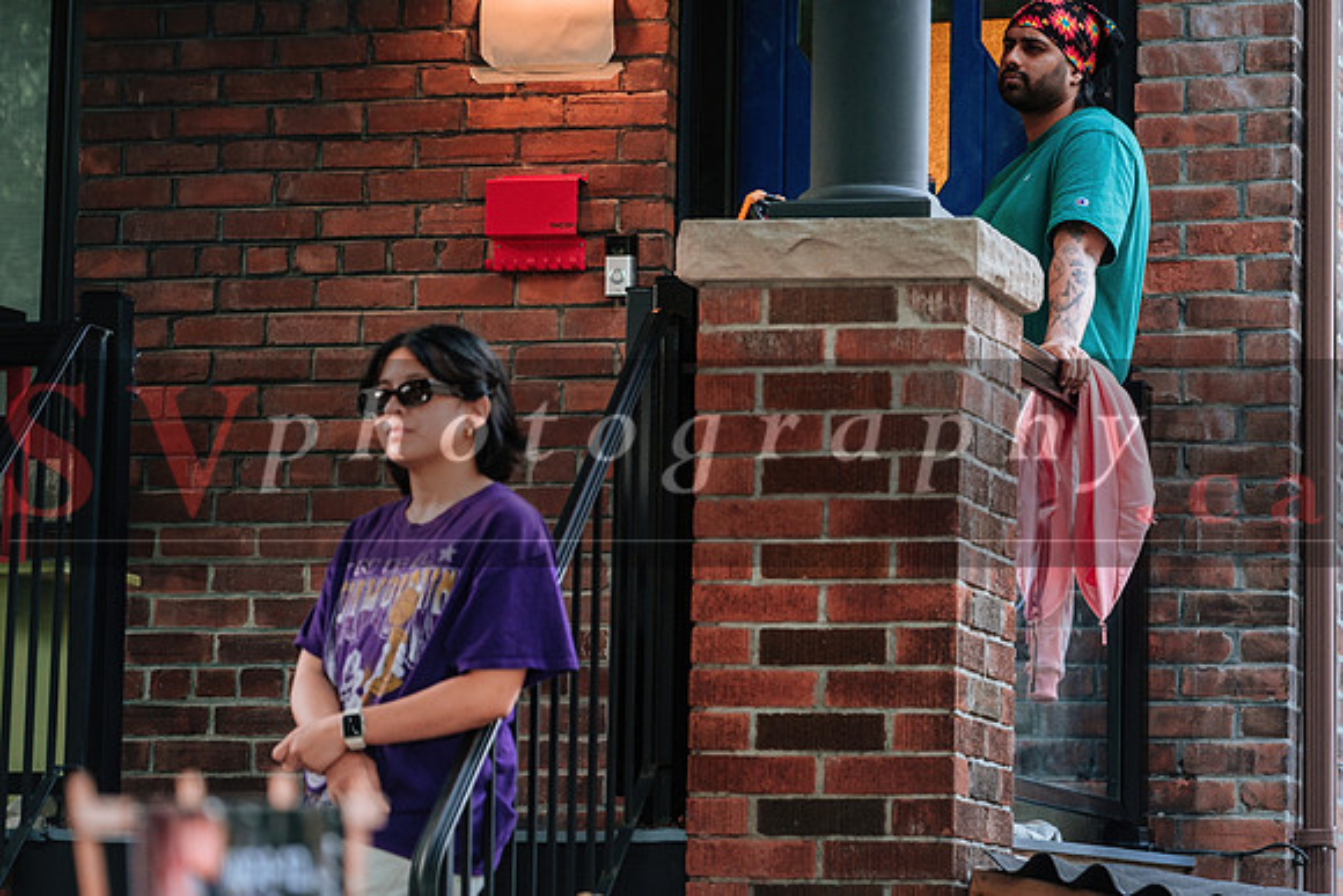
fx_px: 5450
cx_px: 710
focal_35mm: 146
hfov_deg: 14.0
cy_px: 464
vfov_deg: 9.4
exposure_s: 1/200
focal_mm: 90.6
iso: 800
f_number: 2.8
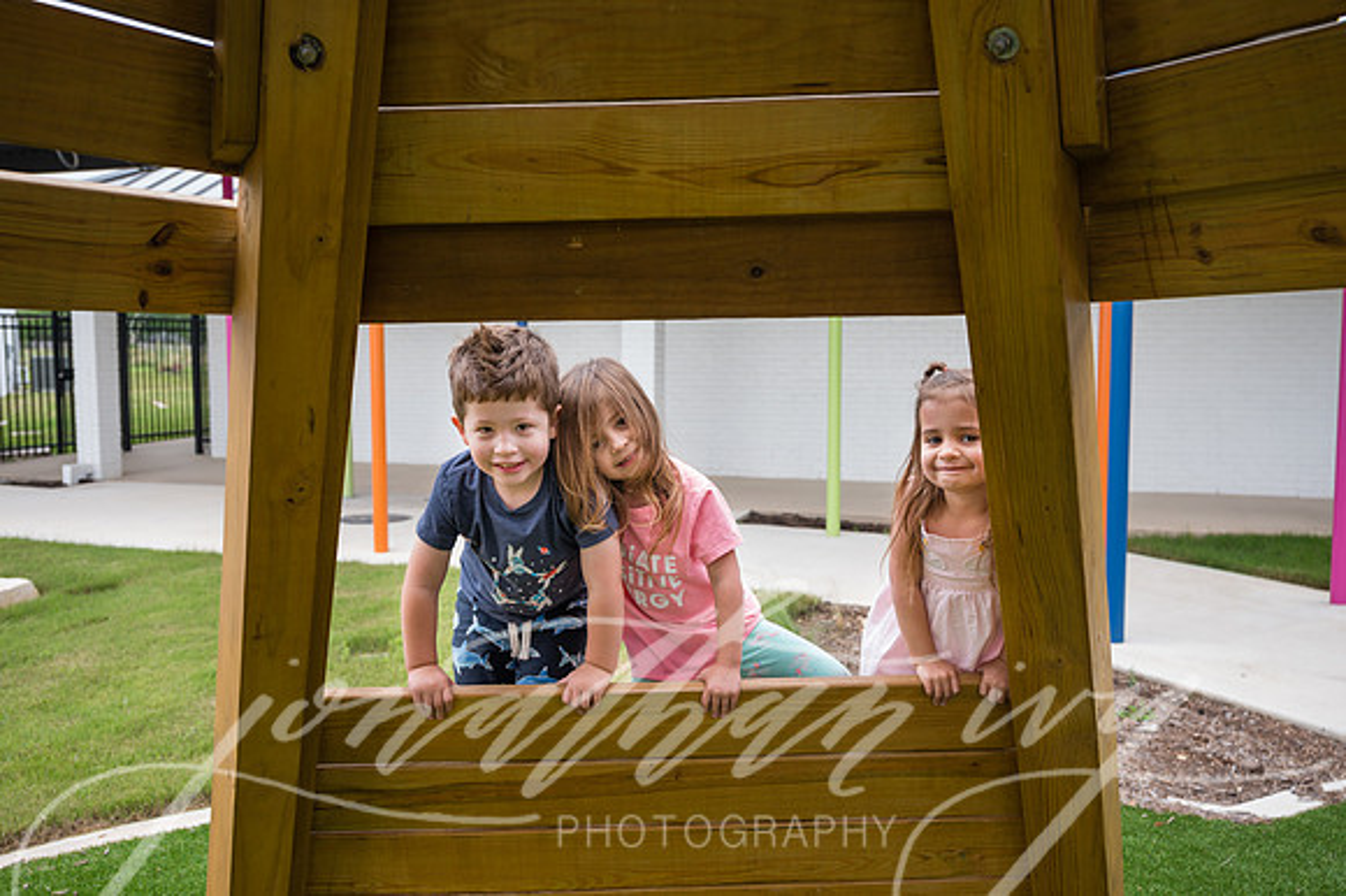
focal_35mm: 30
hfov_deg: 61.1
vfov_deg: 42.9
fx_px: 1140
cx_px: 673
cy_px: 448
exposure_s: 1/80
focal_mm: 30.5
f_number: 4.5
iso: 50
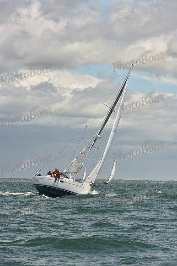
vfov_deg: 13.2
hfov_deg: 8.9
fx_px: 1142
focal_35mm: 155
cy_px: 133
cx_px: 88
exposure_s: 1/800
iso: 320
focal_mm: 155
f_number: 13
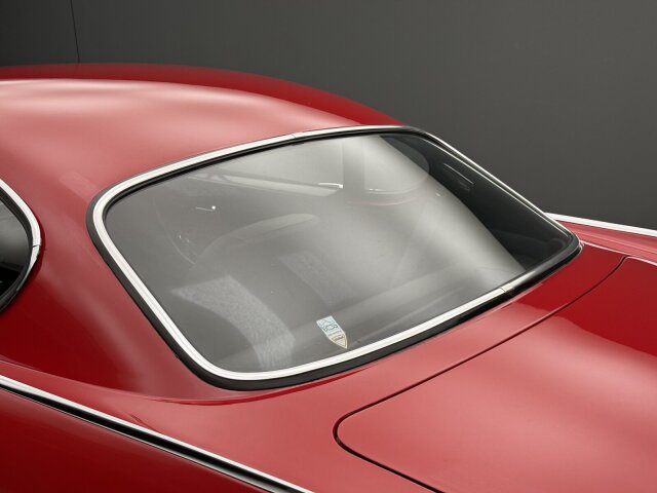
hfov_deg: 39.7
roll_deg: +0.3
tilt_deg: -14.9
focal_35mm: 48
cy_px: 246
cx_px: 328
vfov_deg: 30.3
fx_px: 911
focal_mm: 6.76
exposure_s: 1/99
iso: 100
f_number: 1.78
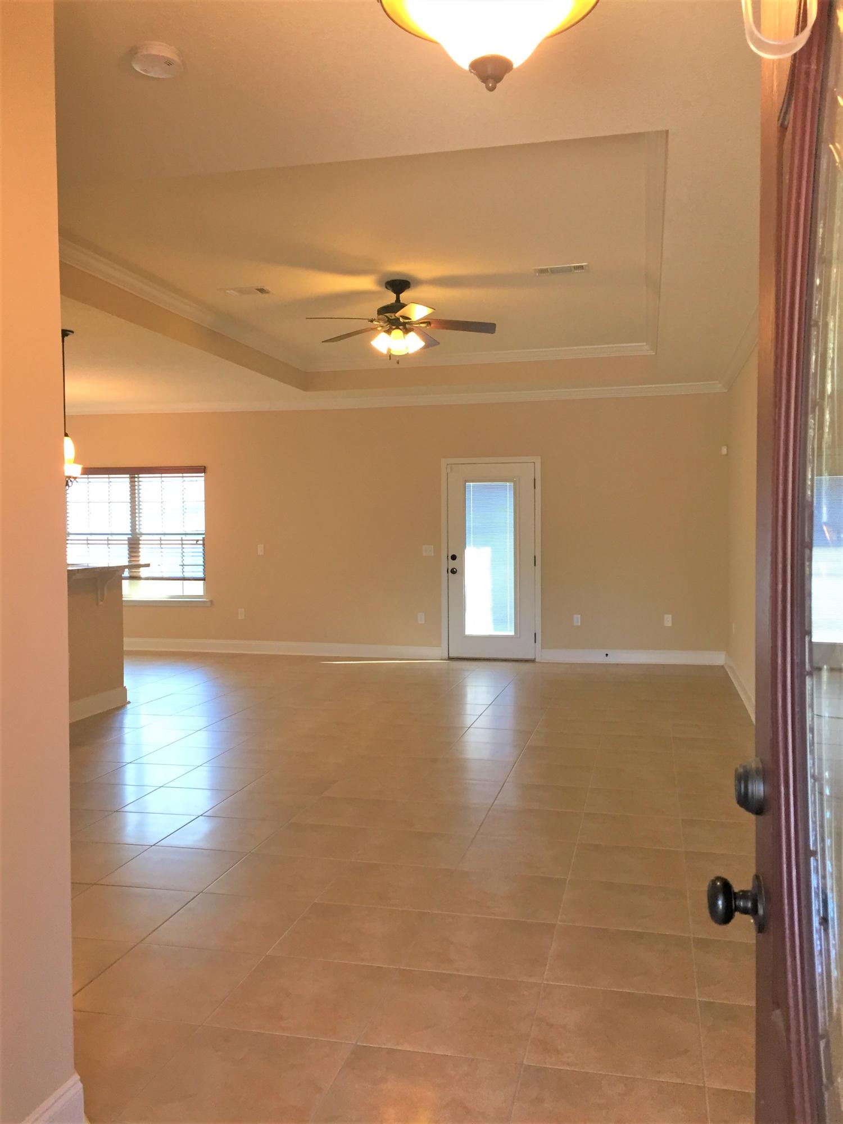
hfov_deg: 48.2
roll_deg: +0.1
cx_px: 422
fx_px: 942
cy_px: 562
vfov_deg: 61.7
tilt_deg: -0.7
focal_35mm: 29
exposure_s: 1/30
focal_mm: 4.15
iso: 50
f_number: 2.2
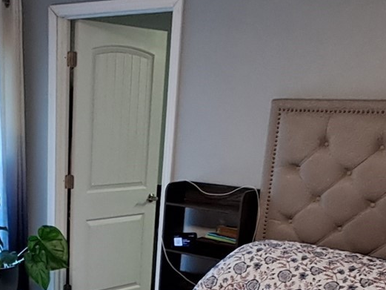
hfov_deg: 32.0
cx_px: 91
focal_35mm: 59
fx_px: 658
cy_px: 337
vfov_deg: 23.0
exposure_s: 1/40
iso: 200
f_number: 2.2
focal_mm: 1.64
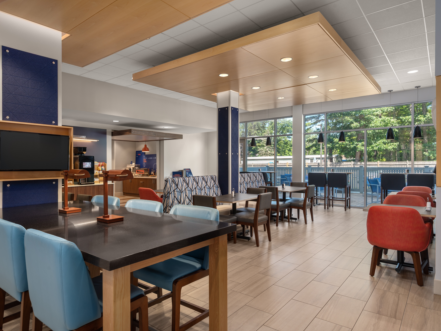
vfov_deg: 61.1
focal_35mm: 22
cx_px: 204
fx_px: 280
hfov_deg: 76.3
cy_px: 167
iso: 100
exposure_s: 1/30
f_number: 10
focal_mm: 20
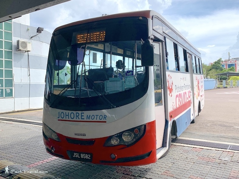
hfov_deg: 67.3
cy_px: 90
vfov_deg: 53.1
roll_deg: +1.5
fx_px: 180
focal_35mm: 26
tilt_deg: +0.2
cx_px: 120
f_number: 1.8
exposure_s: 1/1490
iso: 25
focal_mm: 4.25
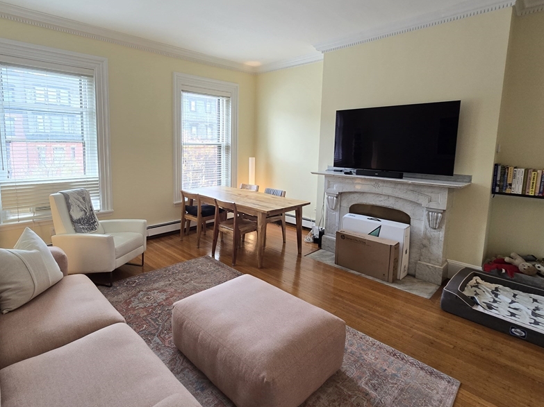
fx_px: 267
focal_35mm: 17
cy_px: 177
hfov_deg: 90.3
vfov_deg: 74.4
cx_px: 228
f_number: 2.2
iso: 160
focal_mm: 2.2
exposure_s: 1/60
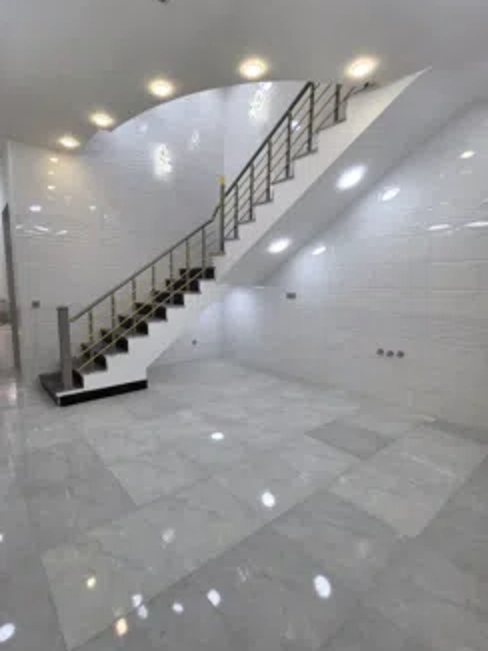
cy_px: 327
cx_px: 204
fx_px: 301
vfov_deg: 94.5
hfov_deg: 77.5
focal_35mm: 16
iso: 20
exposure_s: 1/100
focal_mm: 2.2
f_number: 1.9
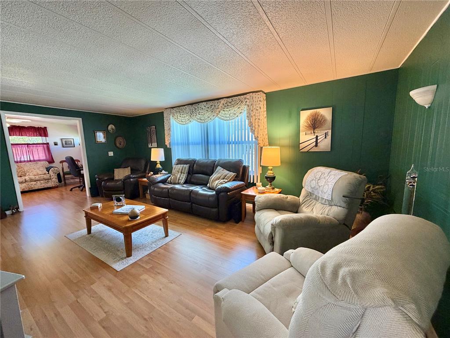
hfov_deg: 102.1
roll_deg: +1.2
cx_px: 225
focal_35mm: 14
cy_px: 169
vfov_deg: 85.7
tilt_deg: -7.7
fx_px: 182
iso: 250
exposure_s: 1/60
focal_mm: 2.22
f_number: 2.2
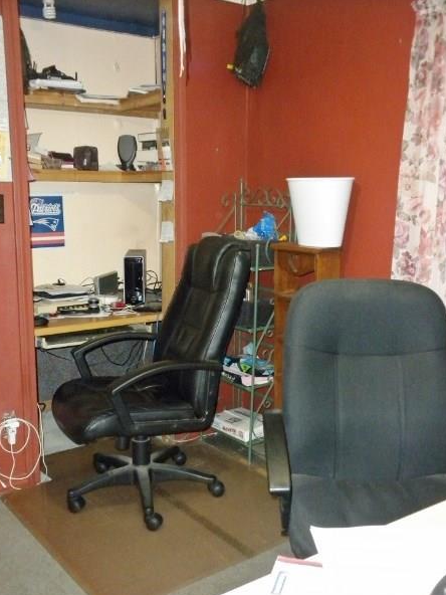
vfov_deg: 46.8
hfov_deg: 36.0
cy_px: 320
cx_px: 226
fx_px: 687
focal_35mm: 40
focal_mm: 6.6
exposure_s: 1/30
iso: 400
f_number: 3.5
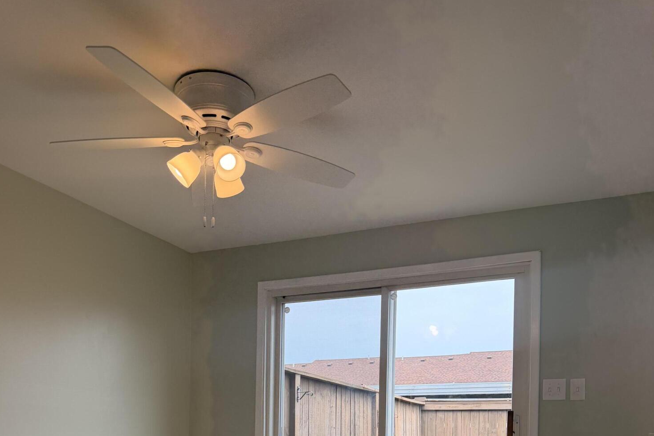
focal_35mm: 34
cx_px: 323
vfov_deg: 35.2
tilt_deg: -0.3
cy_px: 437
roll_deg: -1.7
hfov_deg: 55.8
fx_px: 618
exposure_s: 1/622
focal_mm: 6.76
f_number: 1.78
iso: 100
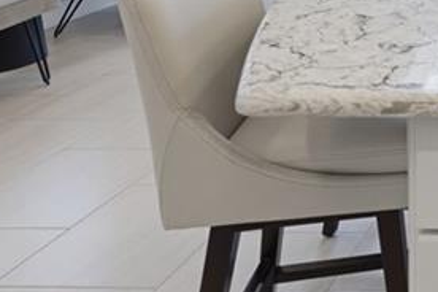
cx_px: 635
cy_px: -179
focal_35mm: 52
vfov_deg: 20.9
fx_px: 633
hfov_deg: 27.8
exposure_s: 1/15
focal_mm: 14
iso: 800
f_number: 7.1
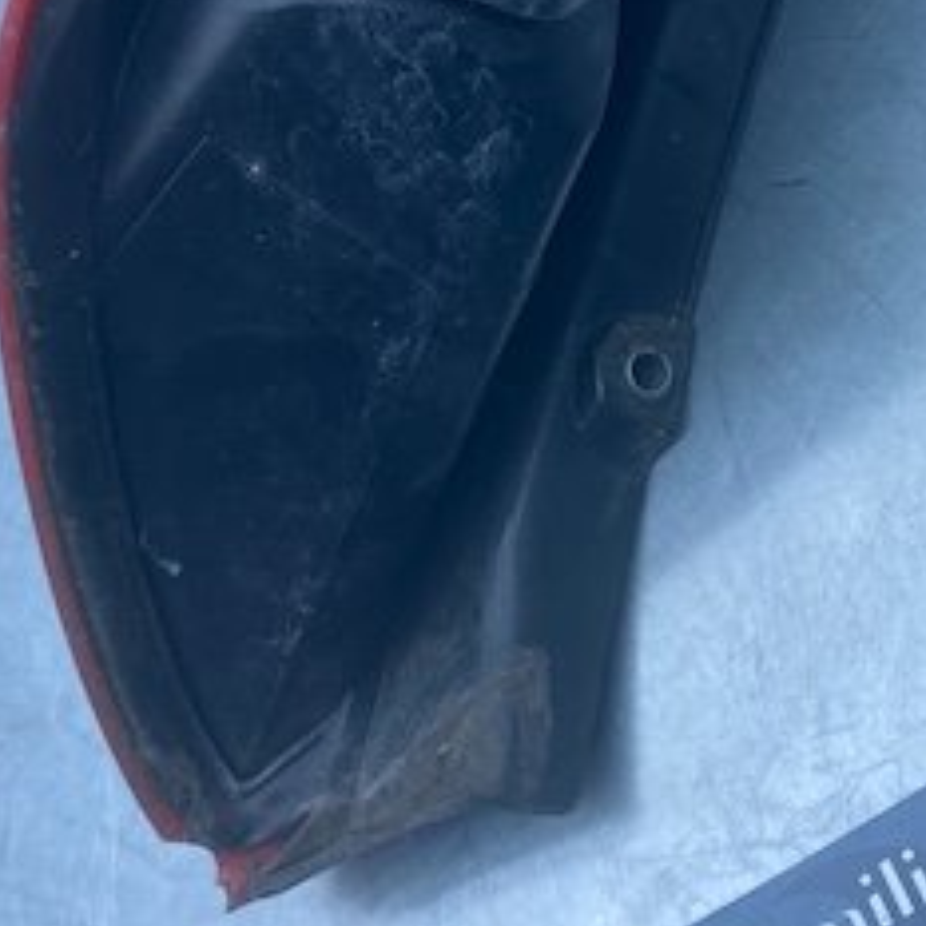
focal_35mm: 63
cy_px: 99
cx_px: 564
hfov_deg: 27.2
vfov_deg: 26.4
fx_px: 1907
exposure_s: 1/762
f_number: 1.8
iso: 32
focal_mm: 4.25
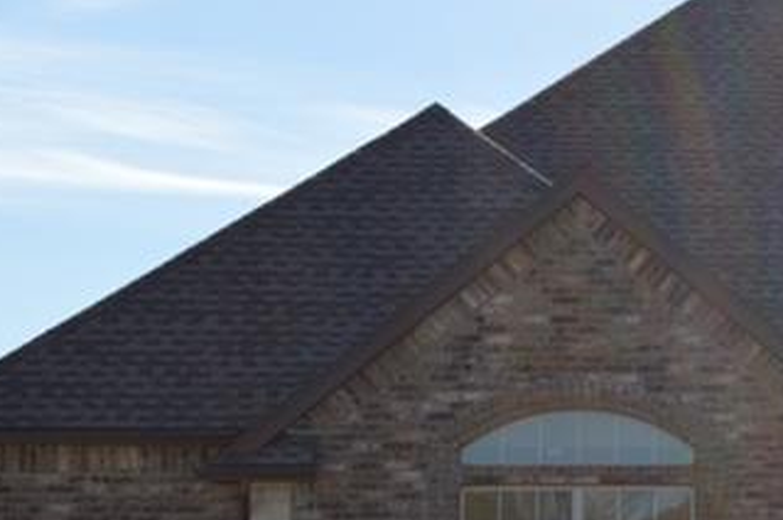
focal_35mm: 154
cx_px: 1122
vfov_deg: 8.9
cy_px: 277
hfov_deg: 12.8
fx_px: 3346
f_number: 9
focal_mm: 32
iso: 100
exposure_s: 1/200
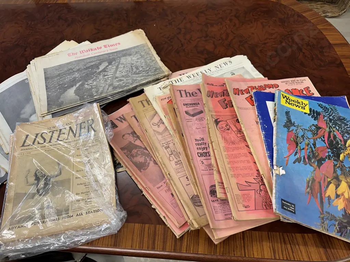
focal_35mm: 24
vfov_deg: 56.8
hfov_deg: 71.6
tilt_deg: -55.8
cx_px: 175
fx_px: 243
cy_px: 131
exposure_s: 1/100
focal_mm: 6.86
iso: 100
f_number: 1.78
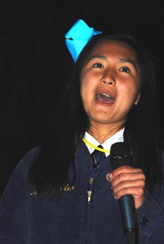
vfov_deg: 7.2
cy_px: 124
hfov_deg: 4.8
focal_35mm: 285
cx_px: 79
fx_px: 1939
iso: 220
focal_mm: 135
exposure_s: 1/60
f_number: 5.6
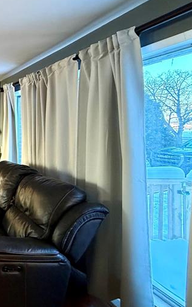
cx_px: -84
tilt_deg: -0.1
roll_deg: +0.0
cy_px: 127
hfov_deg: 29.2
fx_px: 251
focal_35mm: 30
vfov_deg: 62.5
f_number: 2.2
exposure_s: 1/120
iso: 320
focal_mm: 2.22
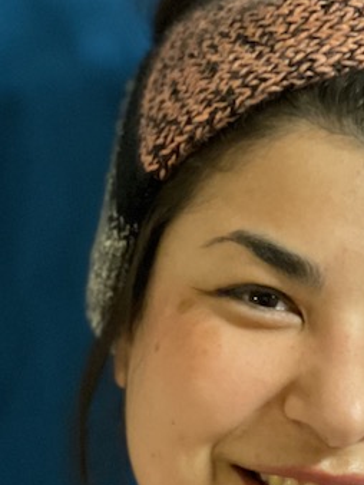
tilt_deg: -4.4
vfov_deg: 15.9
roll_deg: +0.8
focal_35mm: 123
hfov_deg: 12.0
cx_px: 281
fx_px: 1722
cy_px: 402
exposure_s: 1/40
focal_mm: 6
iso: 400
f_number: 2
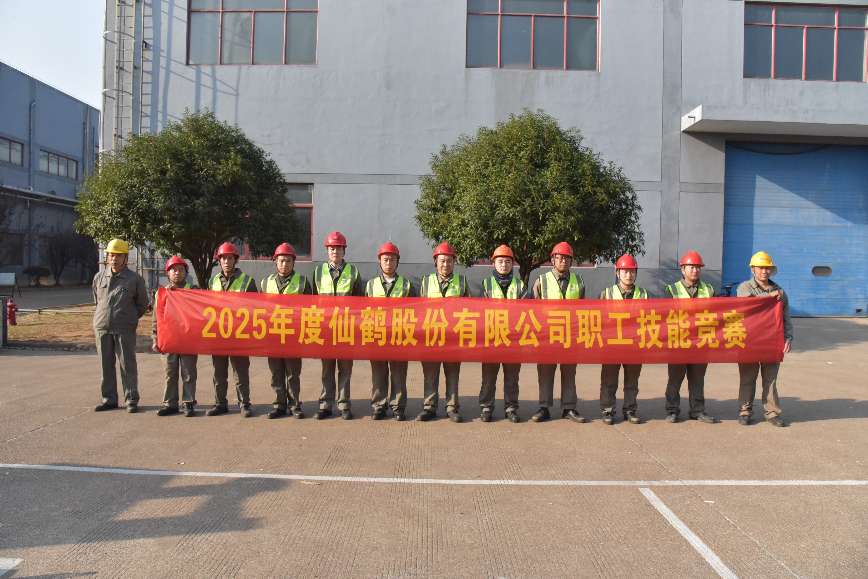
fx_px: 579
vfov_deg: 53.1
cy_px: 290
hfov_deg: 73.7
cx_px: 434
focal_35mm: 24
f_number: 8
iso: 5000
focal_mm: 24
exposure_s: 1/4000
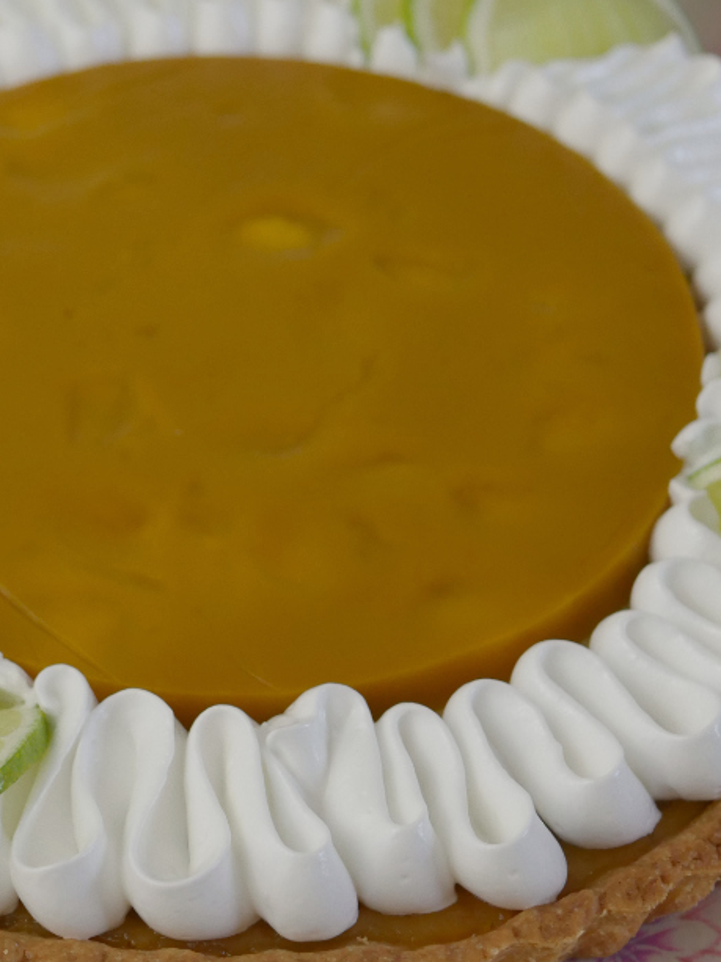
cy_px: 296
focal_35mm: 98
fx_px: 2722
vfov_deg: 19.9
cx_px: 254
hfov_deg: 15.1
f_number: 3.2
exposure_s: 1/400
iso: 1000
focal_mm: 25
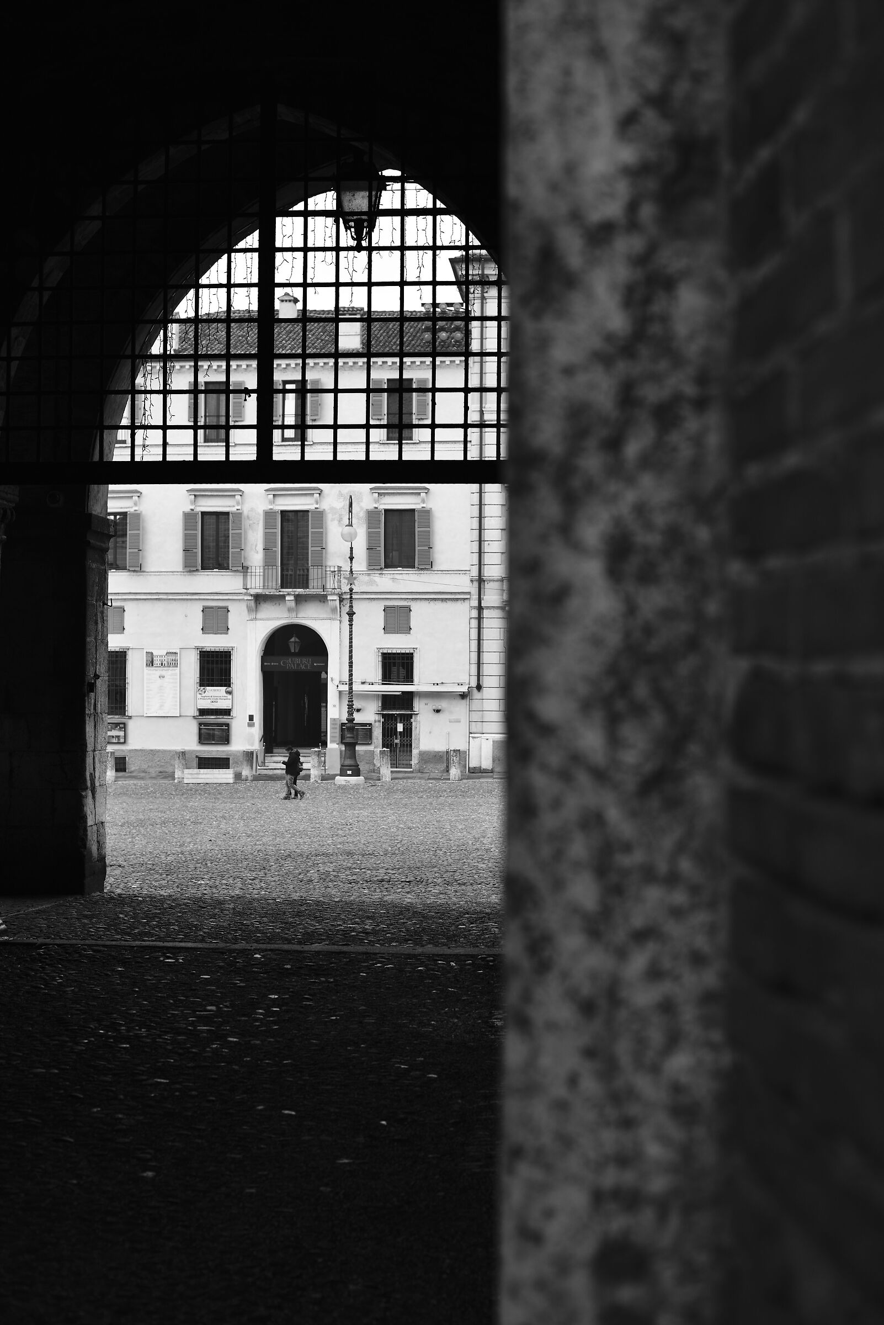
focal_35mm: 50
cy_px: 662
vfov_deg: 39.6
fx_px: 1840
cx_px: 442
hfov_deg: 27.0
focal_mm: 50
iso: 100
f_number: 4
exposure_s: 1/250
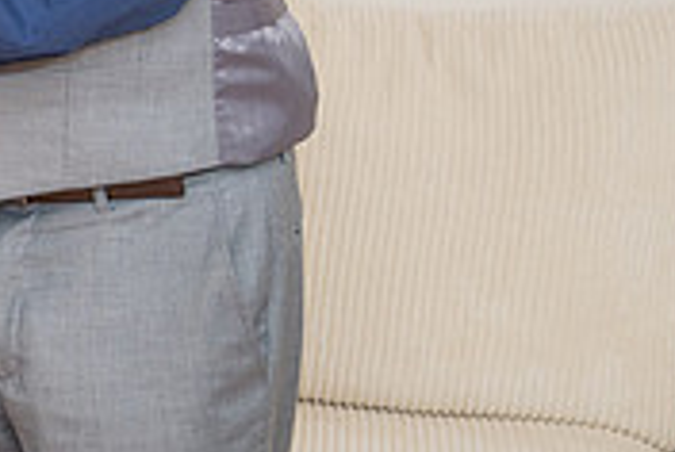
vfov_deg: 9.3
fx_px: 2723
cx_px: -543
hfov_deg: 12.8
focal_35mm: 145
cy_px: -218
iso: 400
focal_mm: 39
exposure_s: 1/160
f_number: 3.2
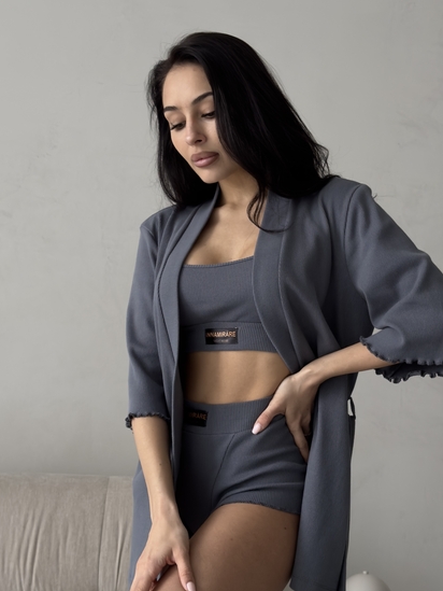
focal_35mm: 51
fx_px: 870
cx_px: 235
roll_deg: +0.4
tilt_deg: +5.2
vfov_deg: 37.5
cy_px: 269
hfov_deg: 28.6
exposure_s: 1/100
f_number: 1.78
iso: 125
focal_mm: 6.86
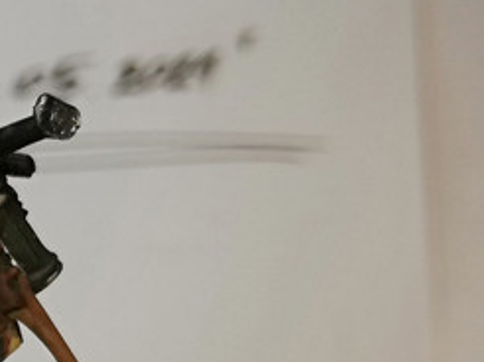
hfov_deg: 15.6
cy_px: 319
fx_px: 1578
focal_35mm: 113
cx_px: -304
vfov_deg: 13.0
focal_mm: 3.81
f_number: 2.2
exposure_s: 1/169
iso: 50
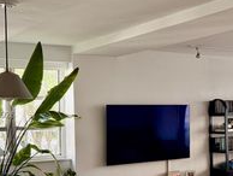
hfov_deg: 28.1
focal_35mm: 67
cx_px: 198
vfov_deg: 21.9
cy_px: 115
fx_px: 452
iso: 50
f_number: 1.6
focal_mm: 5.96
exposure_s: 1/167
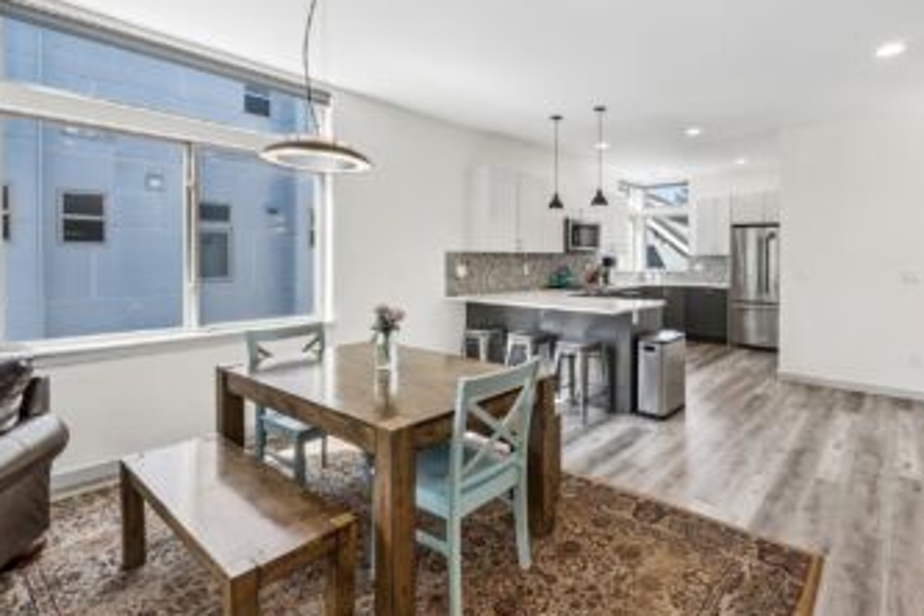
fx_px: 462
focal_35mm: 18
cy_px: 268
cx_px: 544
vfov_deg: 67.1
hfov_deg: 89.1
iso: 250
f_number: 9
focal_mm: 10
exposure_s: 1/15
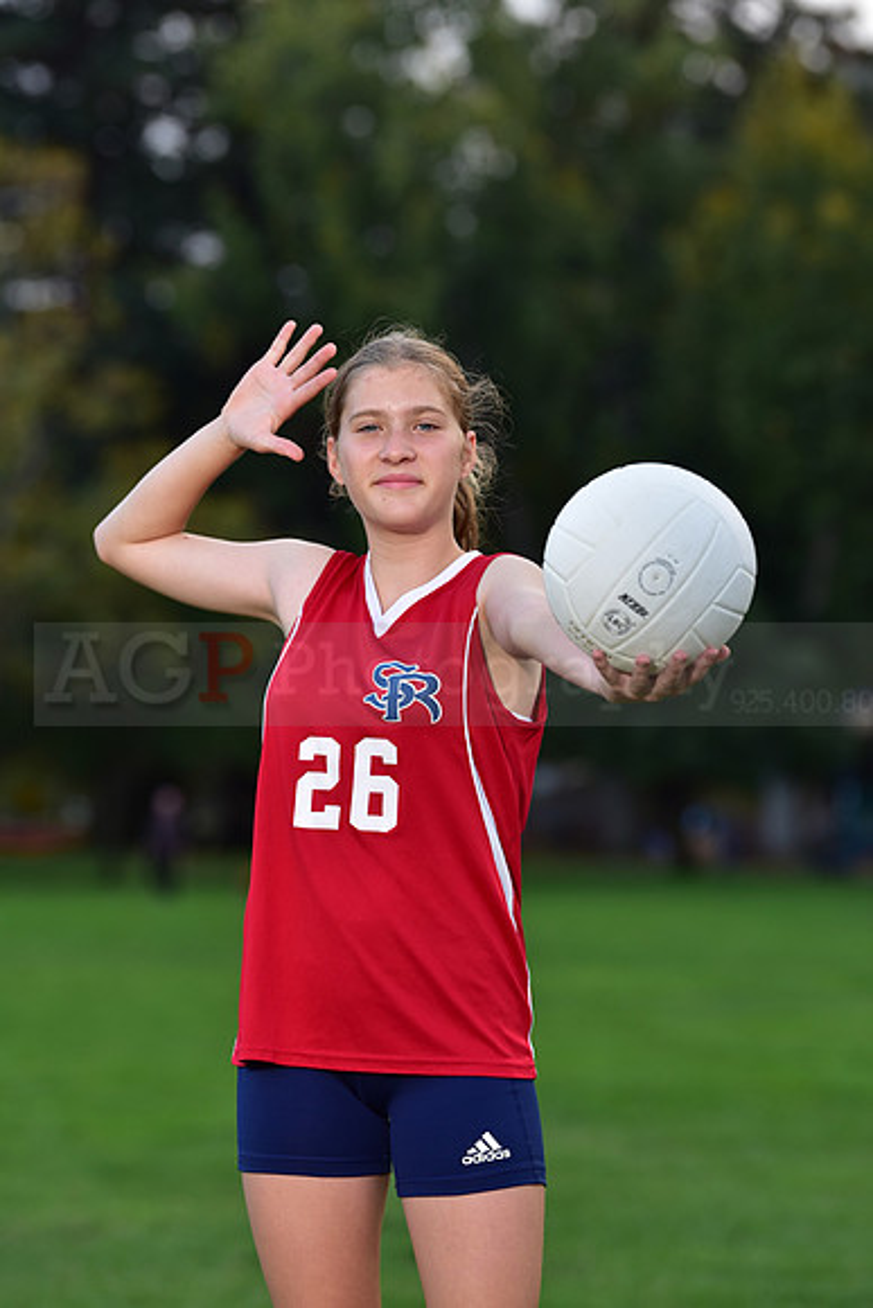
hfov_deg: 8.6
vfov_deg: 12.8
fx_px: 5816
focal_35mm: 160
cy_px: 654
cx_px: 436
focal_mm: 160
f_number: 4.5
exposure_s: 1/320
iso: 400
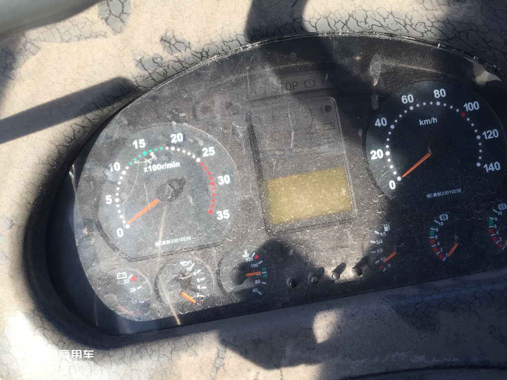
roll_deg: +7.1
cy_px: 190
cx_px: 254
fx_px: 425
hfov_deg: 61.7
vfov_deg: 48.2
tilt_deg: -42.4
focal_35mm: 29
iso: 32
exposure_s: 1/134
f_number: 2.2
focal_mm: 4.15
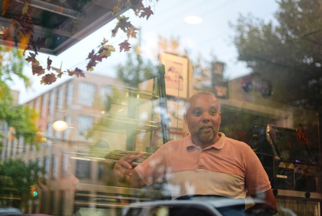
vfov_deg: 27.1
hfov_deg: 39.6
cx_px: 161
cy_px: 108
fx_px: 448
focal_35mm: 50
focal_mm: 50
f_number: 1.8
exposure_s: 1/1250
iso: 1000
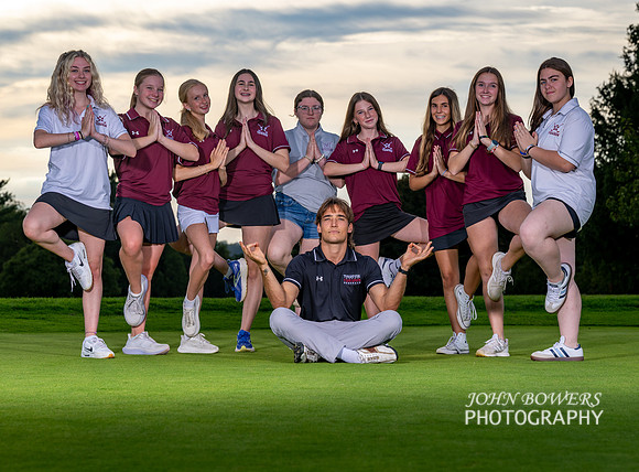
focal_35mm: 104
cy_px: 261
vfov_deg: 14.1
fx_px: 1908
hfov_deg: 19.0
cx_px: 354
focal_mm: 85
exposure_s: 1/500
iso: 80
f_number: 6.3
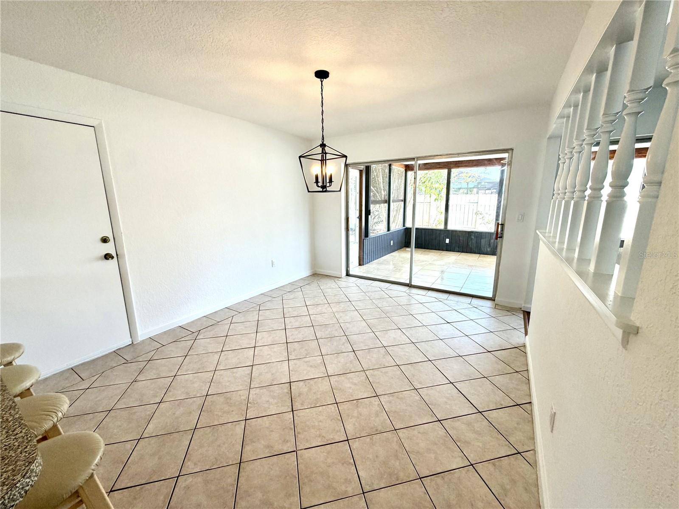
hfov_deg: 102.1
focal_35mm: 14
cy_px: 254
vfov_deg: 85.7
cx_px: 340
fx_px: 275
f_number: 2.2
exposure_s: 1/120
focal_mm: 2.22
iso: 200
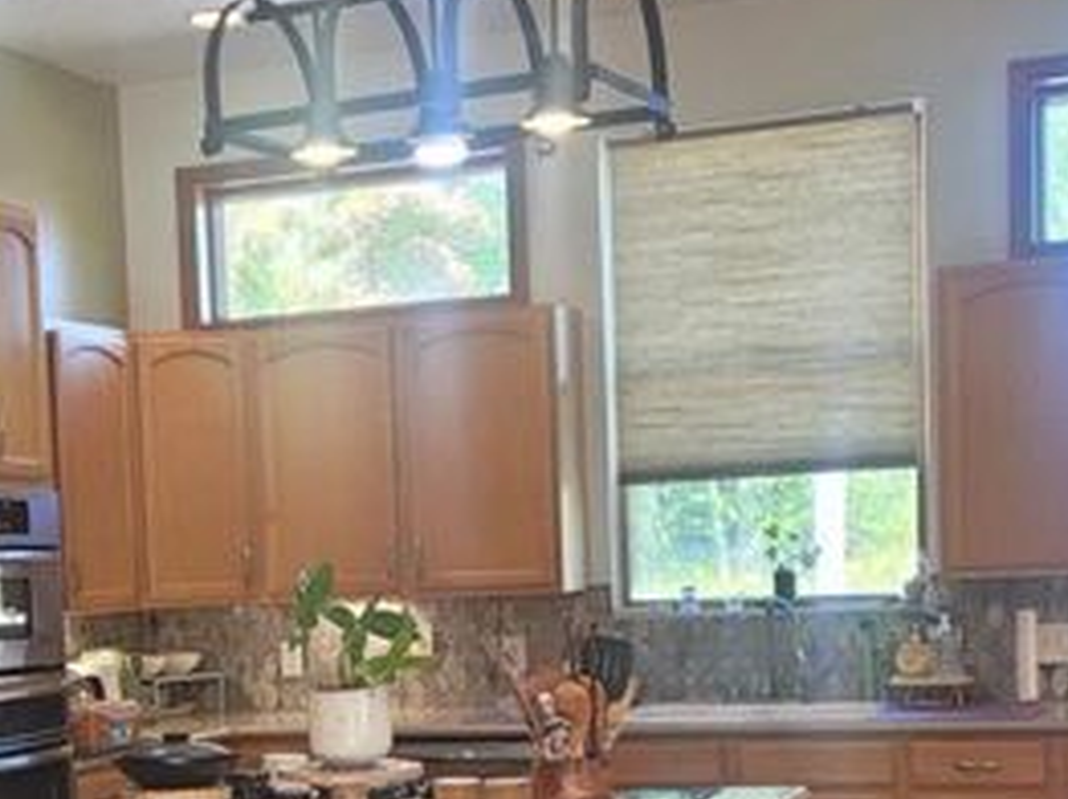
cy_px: 754
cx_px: 324
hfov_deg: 27.6
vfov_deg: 20.5
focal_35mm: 70
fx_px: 2158
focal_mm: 5.4
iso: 160
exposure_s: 1/120
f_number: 1.8
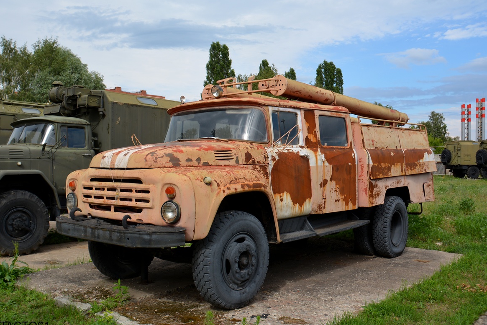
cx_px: 239
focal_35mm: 34
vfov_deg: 38.9
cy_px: 166
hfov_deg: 55.8
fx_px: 460
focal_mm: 22
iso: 125
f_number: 8
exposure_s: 1/250
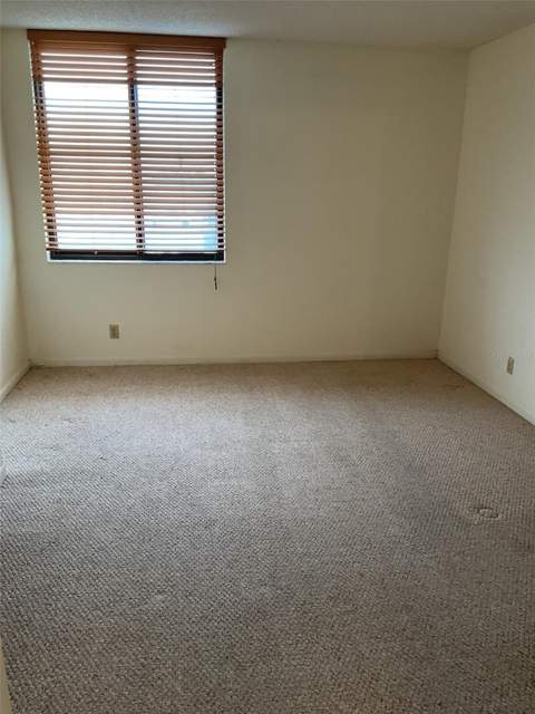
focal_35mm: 29
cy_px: 357
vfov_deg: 61.7
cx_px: 268
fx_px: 598
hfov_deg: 48.2
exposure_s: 1/60
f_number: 1.8
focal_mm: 3
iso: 100
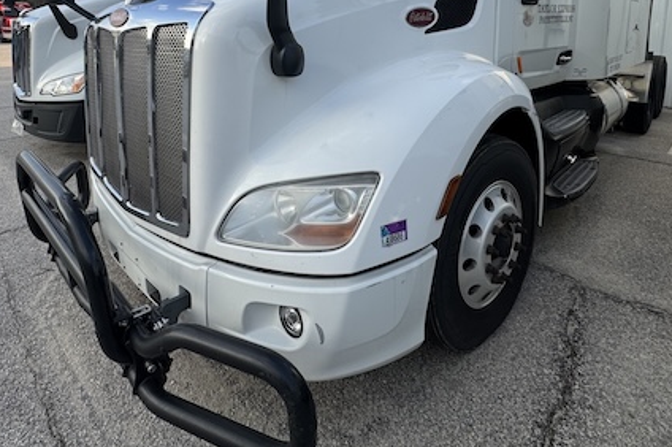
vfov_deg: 53.0
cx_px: 322
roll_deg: -0.3
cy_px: 82
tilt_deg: -7.6
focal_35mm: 22
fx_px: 410
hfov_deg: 78.6
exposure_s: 1/756
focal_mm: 2.22
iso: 50
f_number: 2.2
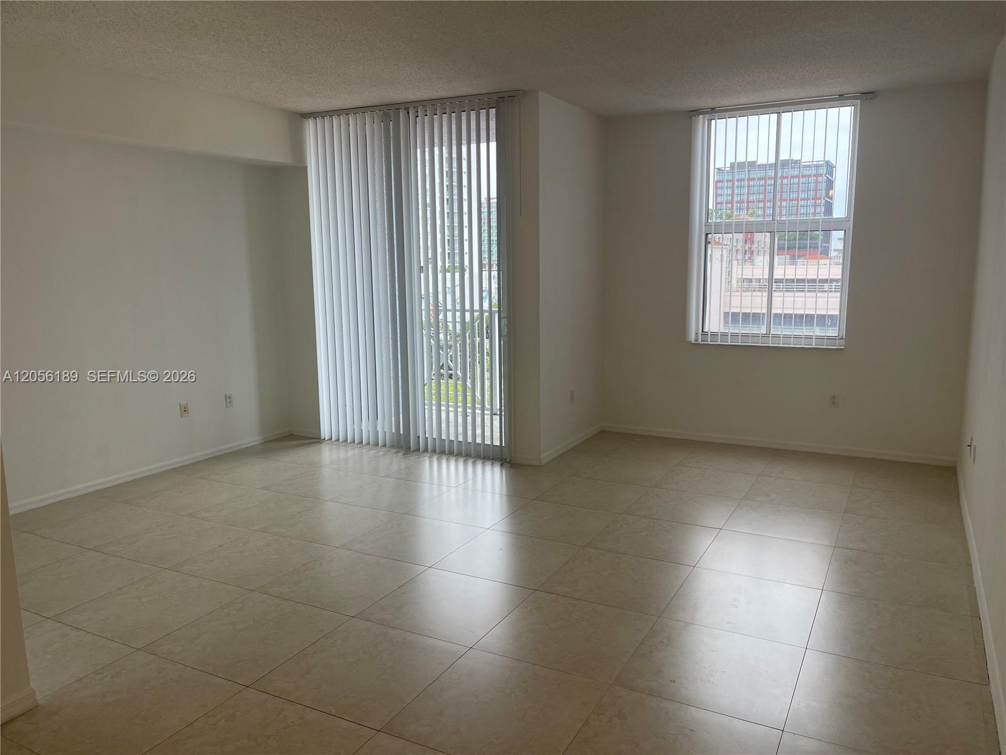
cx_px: 503
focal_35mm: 25
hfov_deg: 69.4
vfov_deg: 54.9
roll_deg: +0.7
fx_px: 727
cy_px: 378
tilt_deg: -9.0
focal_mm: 5.1
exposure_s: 1/178
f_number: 1.6
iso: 32
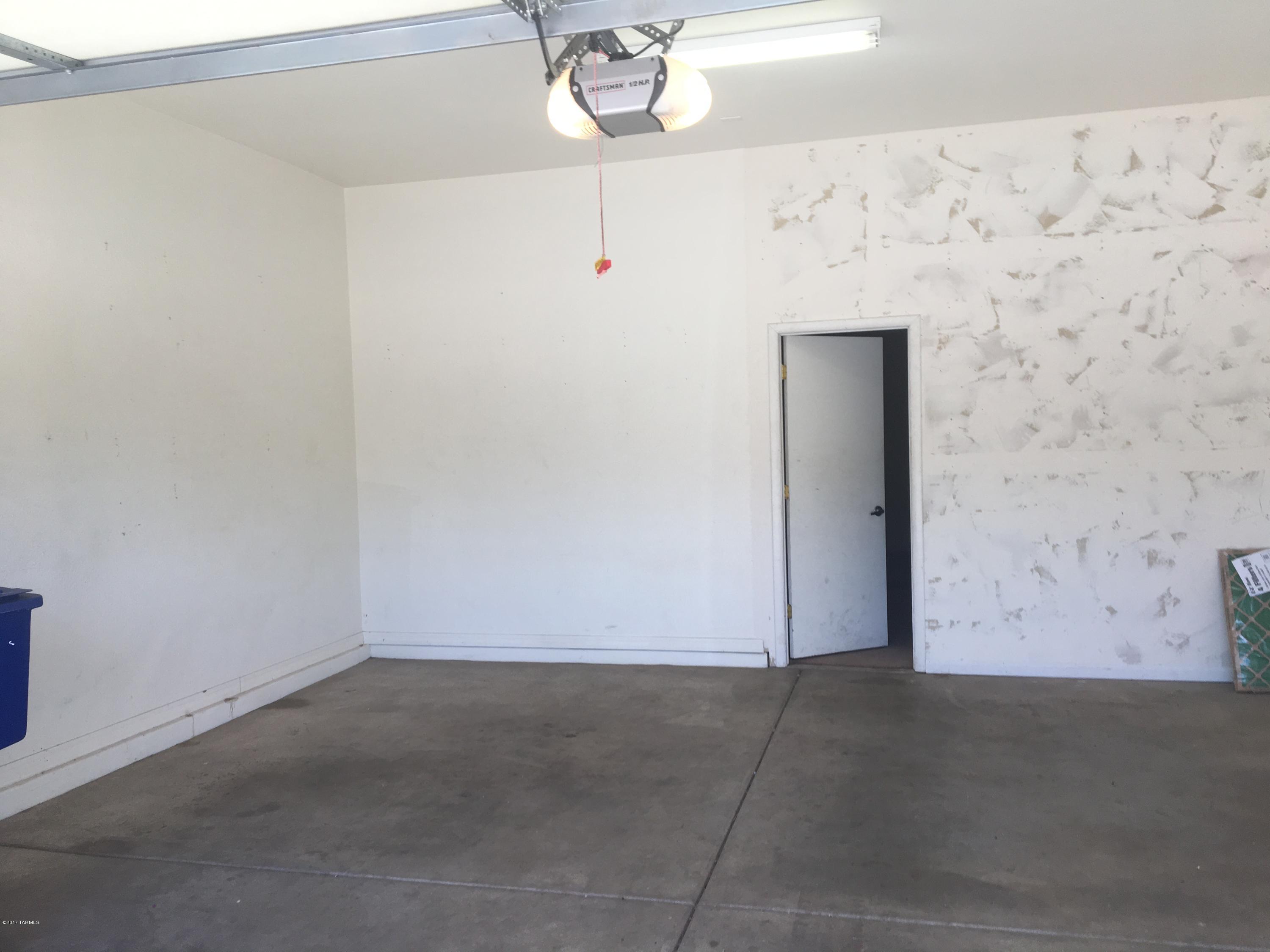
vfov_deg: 48.2
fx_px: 1064
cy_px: 476
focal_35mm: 29
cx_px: 635
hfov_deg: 61.7
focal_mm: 4.15
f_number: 2.2
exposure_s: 1/120
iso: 32
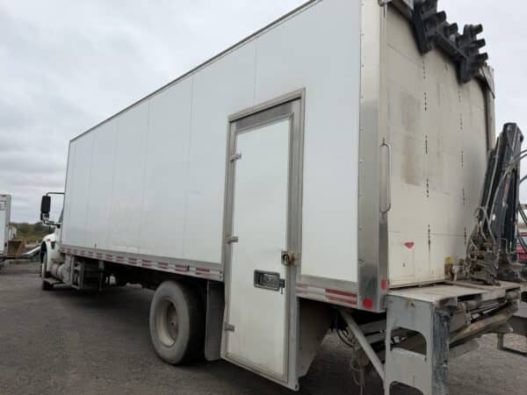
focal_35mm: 24
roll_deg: -0.3
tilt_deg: +6.6
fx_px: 365
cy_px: 198
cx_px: 264
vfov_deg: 56.8
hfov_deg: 71.6
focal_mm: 6.76
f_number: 1.78
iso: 80
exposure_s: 1/2110
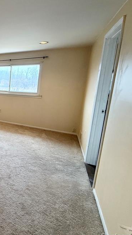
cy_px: 104
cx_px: -47
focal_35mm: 24
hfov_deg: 32.7
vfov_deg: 76.0
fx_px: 149
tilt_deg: -8.2
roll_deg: -0.7
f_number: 2.2
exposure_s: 1/120
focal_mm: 2.22
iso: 200
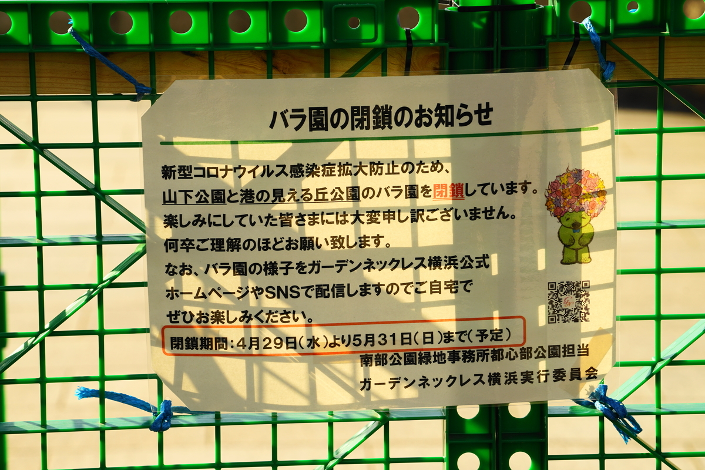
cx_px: 352
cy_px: 235
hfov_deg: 14.3
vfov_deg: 9.5
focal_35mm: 144
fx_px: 2820
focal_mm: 144
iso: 100
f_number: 8
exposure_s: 1/200
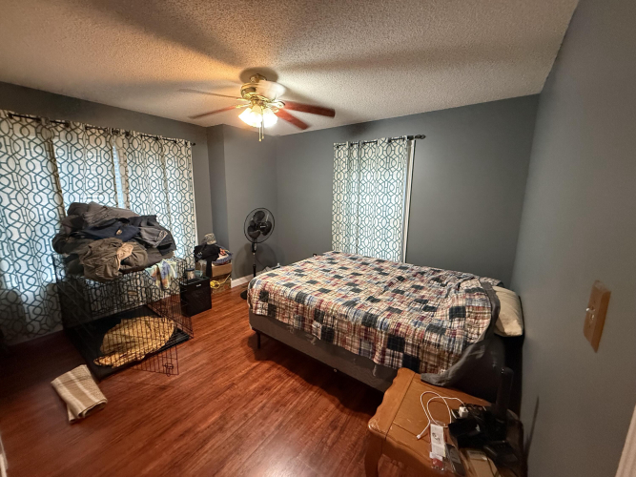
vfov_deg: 85.7
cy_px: 238
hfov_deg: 102.1
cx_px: 318
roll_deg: -0.1
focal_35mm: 14
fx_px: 257
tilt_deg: -11.8
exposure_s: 1/60
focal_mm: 2.22
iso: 640
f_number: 2.2
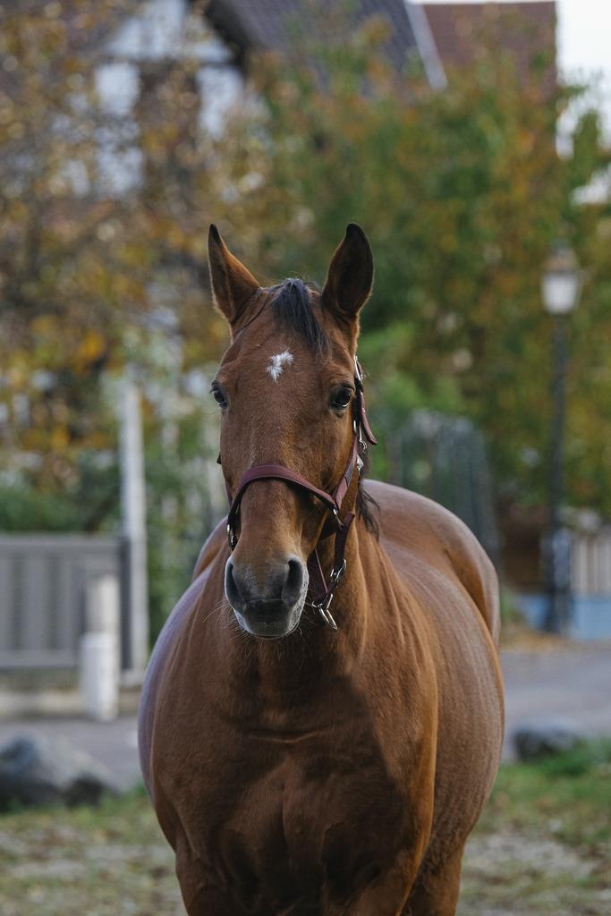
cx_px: 306
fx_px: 7482
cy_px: 458
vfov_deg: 7.0
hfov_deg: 4.7
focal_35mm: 294
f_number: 5.6
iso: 1250
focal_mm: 196
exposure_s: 1/1000
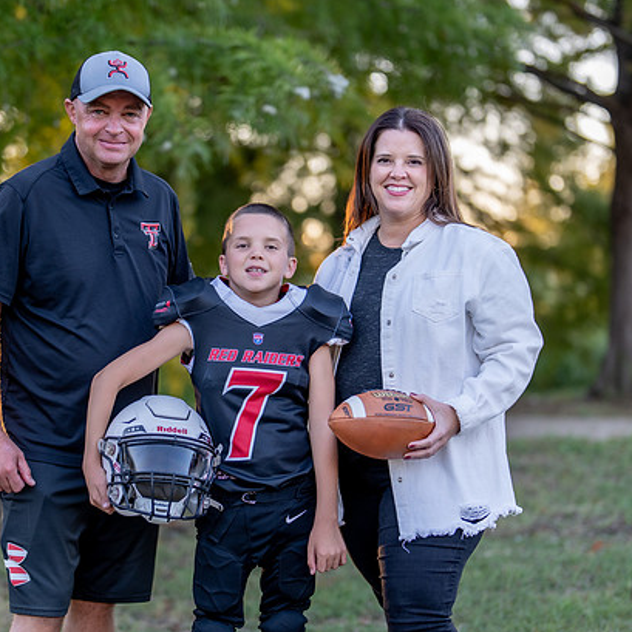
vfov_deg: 20.9
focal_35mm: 83
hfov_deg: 20.9
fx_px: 1714
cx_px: 248
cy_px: 342
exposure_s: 1/400
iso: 100
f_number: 1.2
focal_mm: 50
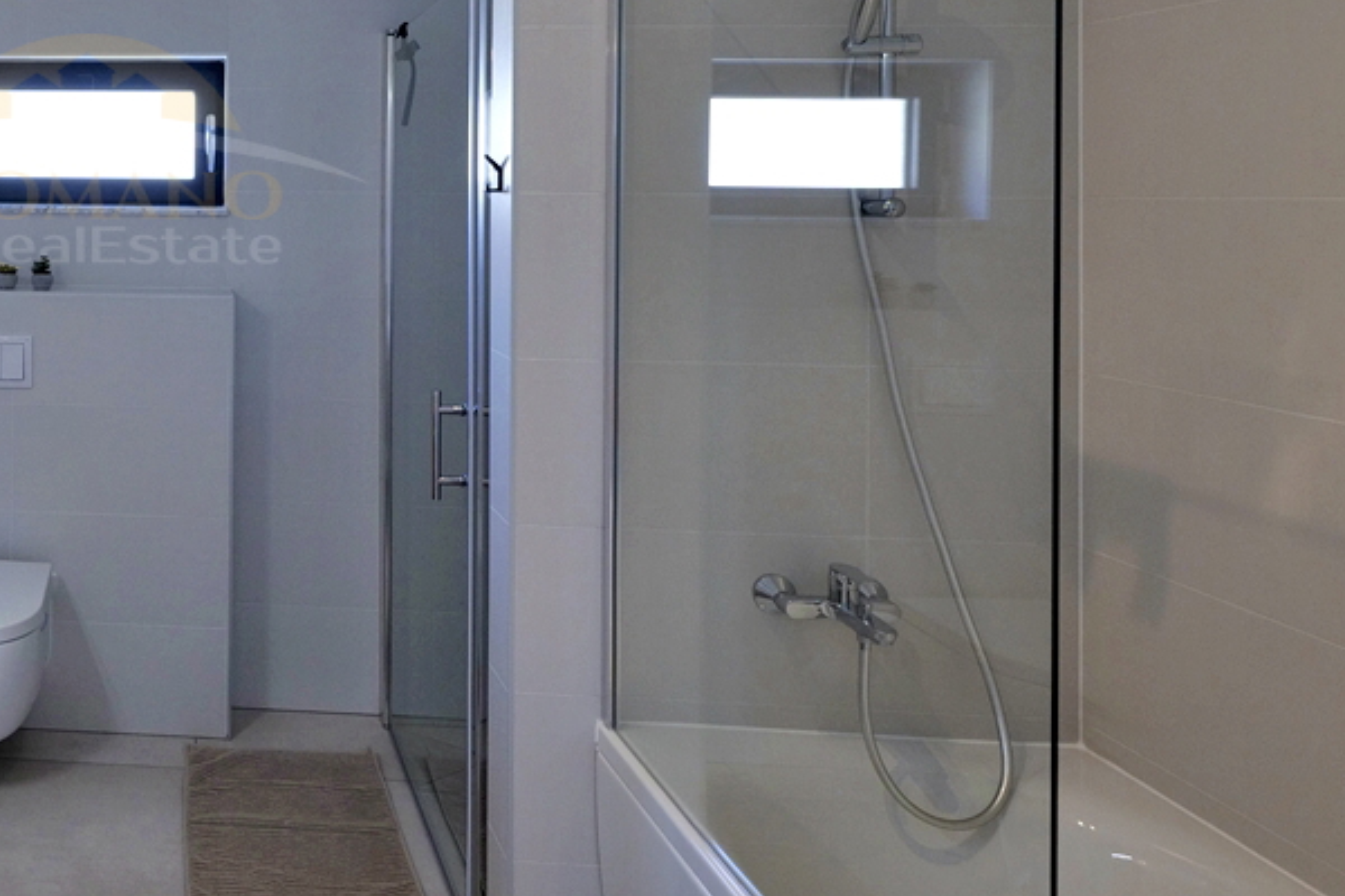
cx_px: 90
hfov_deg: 55.1
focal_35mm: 28
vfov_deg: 43.8
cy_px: 155
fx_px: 1046
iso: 4000
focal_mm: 14
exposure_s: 1/100
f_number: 7.1
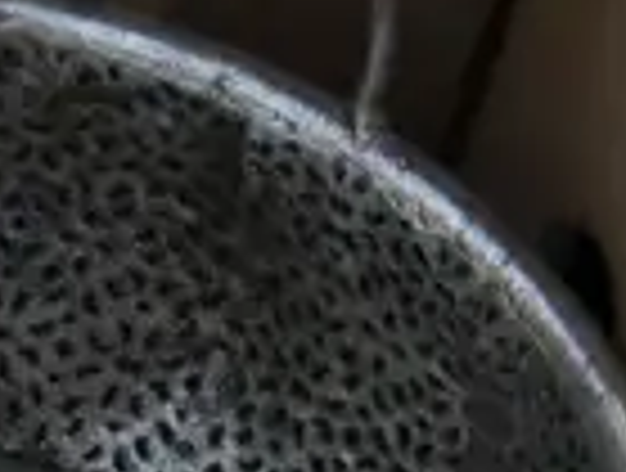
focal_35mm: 250
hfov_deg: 7.3
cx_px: -932
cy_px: 699
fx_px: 4533
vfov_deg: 5.9
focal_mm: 17
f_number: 4
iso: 2000
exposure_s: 1/60
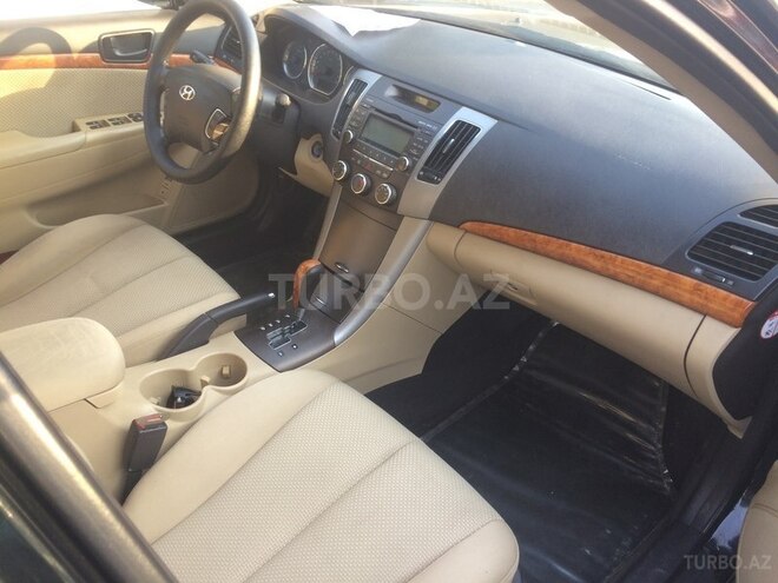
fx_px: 652
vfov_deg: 48.2
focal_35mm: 29
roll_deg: -3.9
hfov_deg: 61.7
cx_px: 389
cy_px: 292
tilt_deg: -35.8
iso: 40
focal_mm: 4.15
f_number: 2.2
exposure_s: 1/50
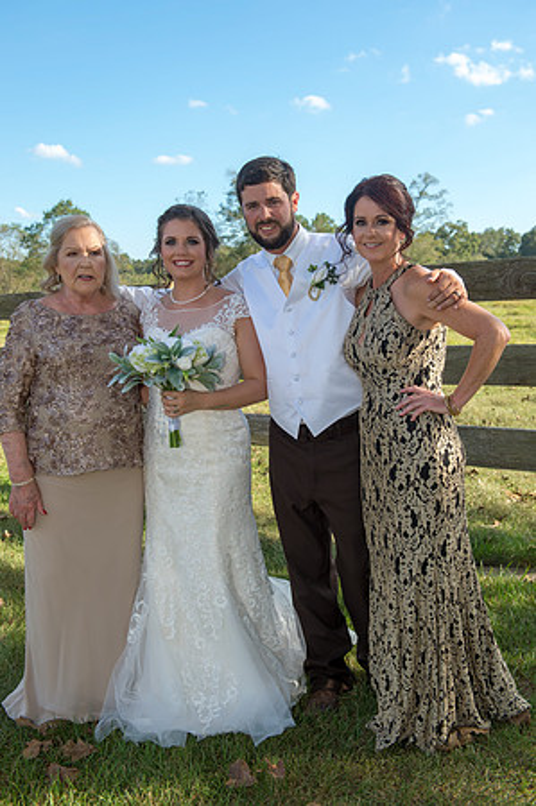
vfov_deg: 48.5
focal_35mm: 40
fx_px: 895
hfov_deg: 33.3
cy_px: 403
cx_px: 268
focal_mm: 40
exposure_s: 1/320
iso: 200
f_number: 6.3
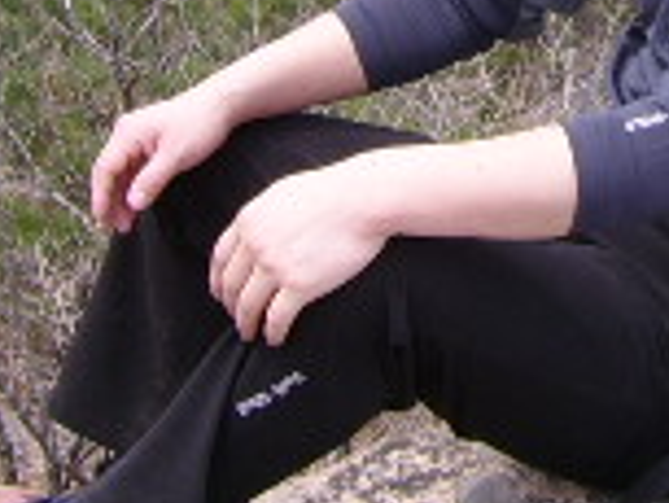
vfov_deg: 10.0
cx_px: 686
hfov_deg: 13.3
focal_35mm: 146
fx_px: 2824
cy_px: -140
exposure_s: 1/648
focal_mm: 5.95
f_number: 2.8
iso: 50
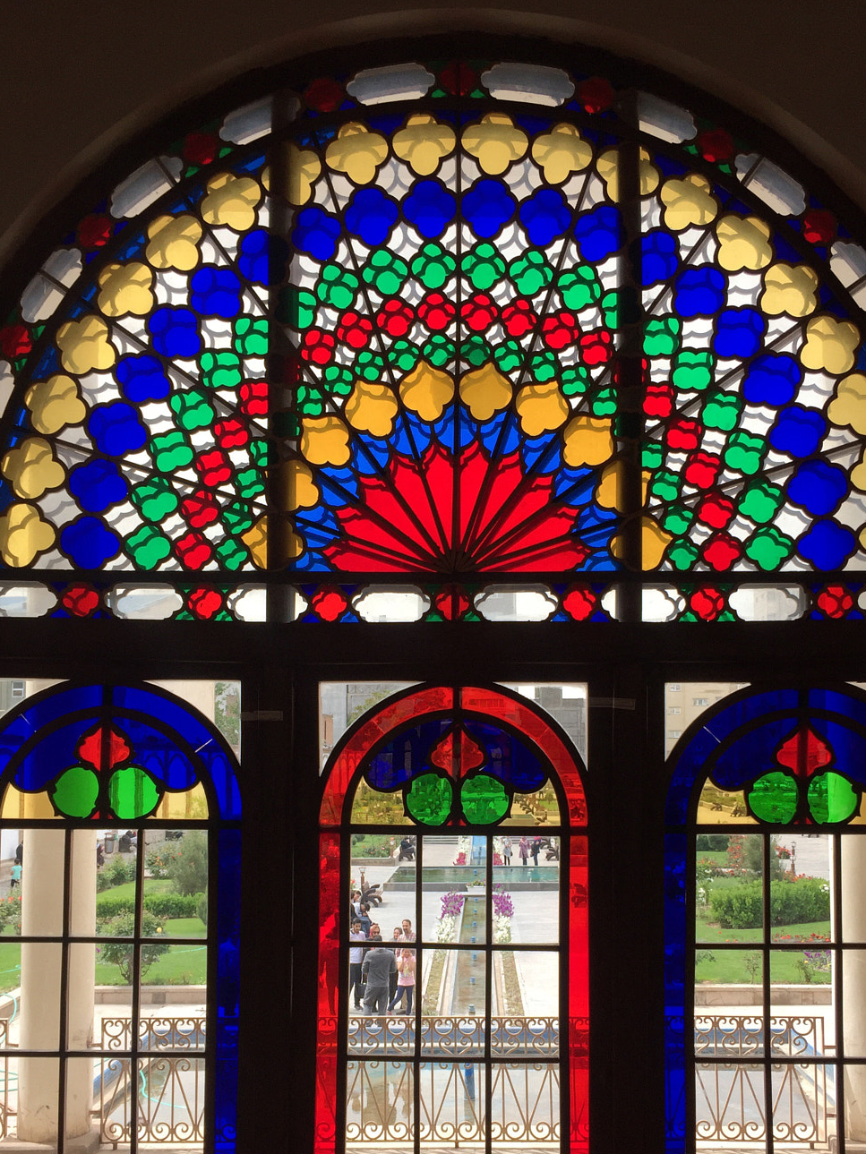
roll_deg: -0.2
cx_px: 463
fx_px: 1201
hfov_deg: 39.6
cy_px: 708
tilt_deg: +1.9
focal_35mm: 36
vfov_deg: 50.9
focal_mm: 4.15
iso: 32
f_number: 2.2
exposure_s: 1/565
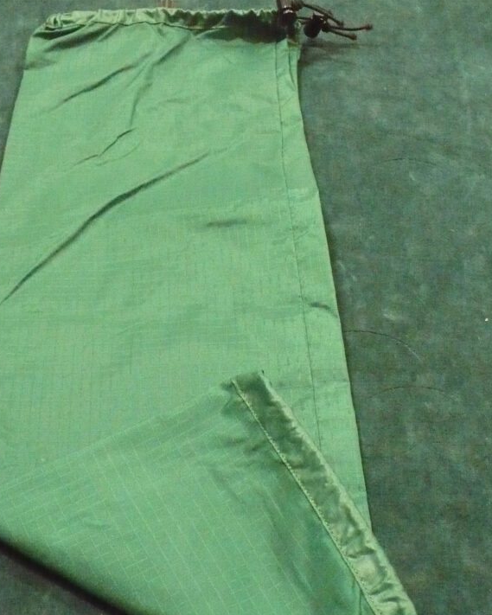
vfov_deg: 35.9
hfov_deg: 29.1
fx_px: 946
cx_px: 195
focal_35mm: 52
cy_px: 353
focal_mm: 6.1
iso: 1250
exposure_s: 1/25
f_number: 2.8
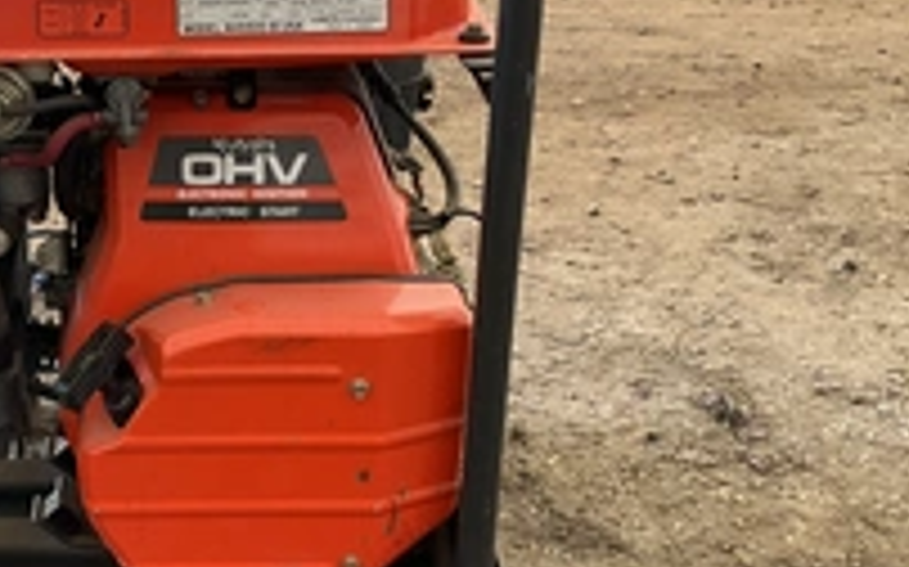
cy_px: 320
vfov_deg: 21.3
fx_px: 1510
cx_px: 158
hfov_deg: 32.4
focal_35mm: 61
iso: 40
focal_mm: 3
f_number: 1.8
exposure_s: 1/122
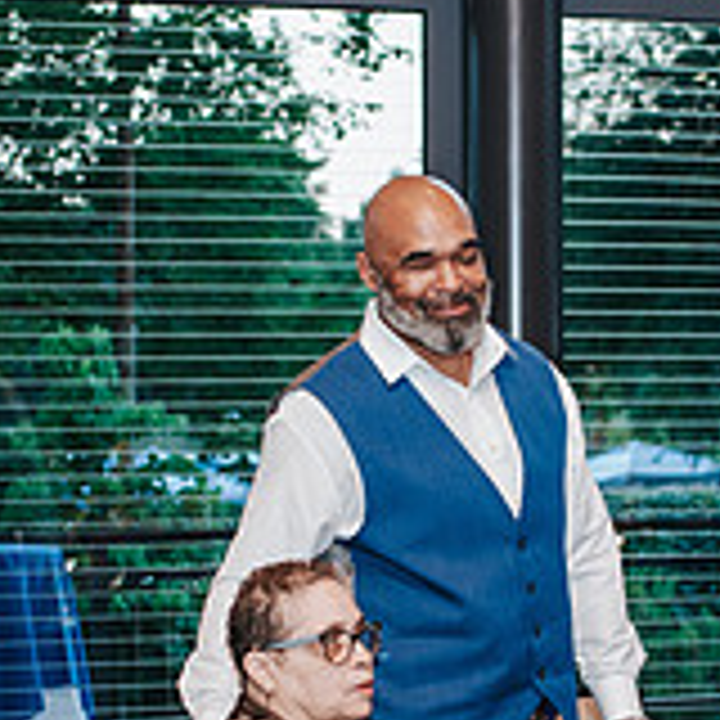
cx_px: 444
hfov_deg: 13.9
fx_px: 2942
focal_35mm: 125
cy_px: 652
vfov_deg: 13.8
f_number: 2.8
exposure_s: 1/160
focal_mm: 35
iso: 1000
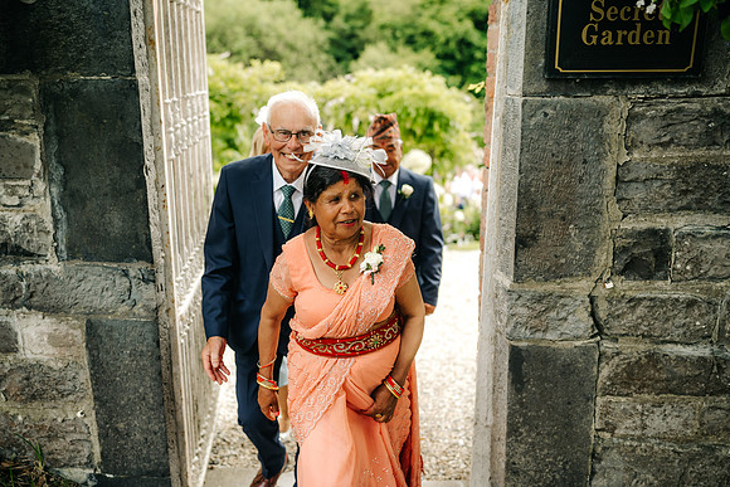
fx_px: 710
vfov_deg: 37.9
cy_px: 244
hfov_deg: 54.4
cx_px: 365
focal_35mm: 35
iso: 100
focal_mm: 35
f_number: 2
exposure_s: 1/500
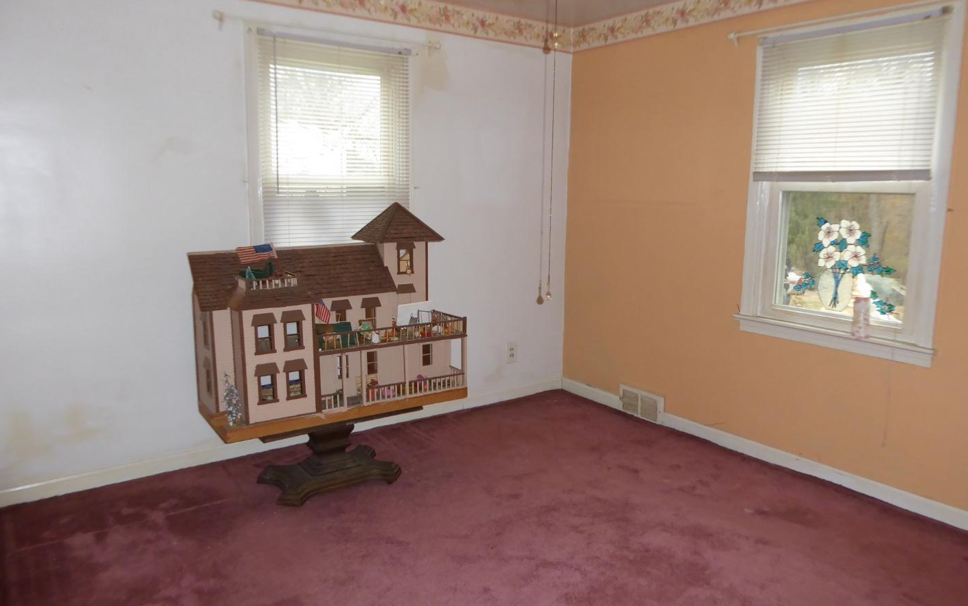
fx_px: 686
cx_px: 487
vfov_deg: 47.6
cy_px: 301
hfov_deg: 70.4
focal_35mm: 26
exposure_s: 1/60
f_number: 3.3
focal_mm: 4.3
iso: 250
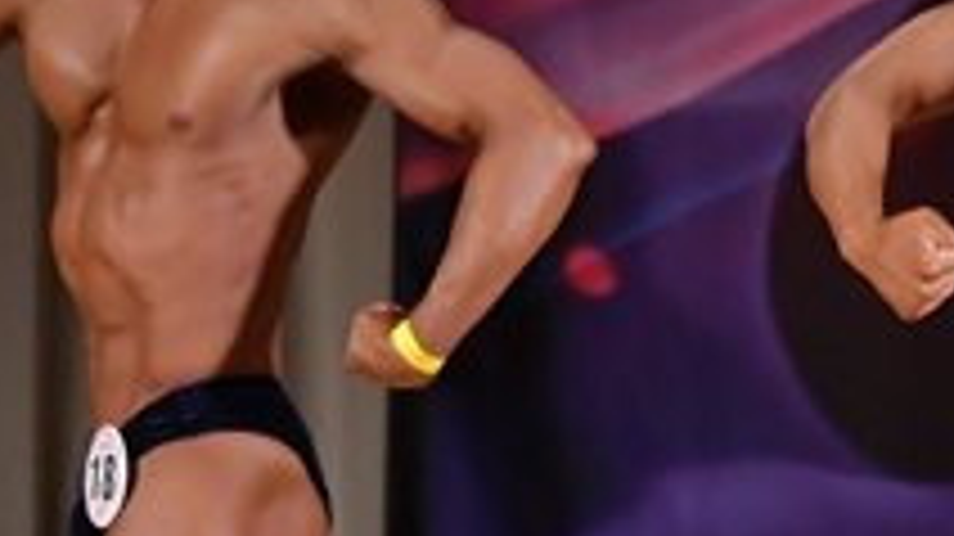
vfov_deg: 1.5
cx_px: 322
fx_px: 20960
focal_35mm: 829
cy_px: 419
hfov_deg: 2.6
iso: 3200
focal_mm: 145
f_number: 5.6
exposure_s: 1/400
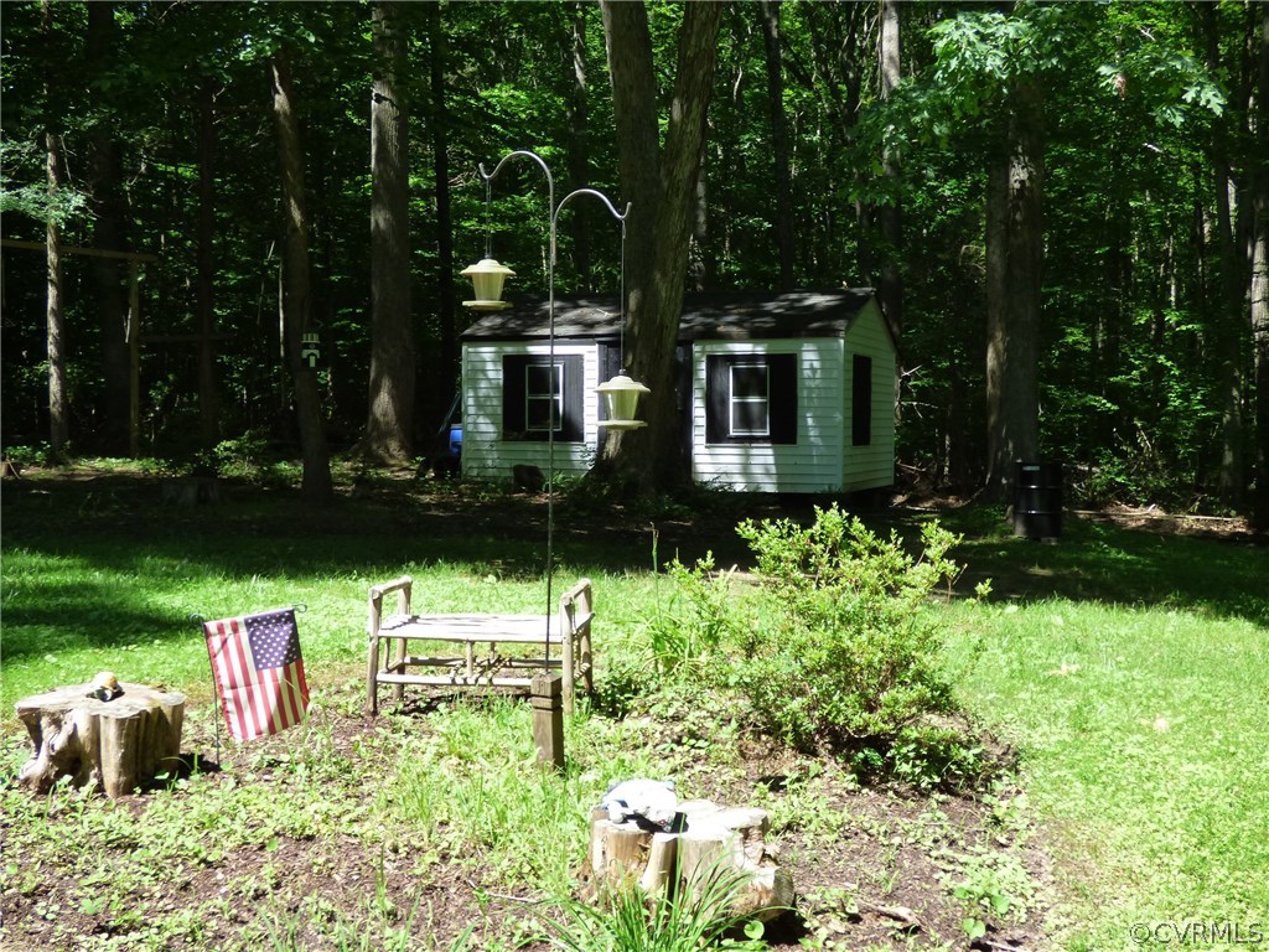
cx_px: 634
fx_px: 1576
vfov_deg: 33.6
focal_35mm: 43
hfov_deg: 43.9
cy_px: 476
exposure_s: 1/250
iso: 160
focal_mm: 7.37
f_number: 3.6
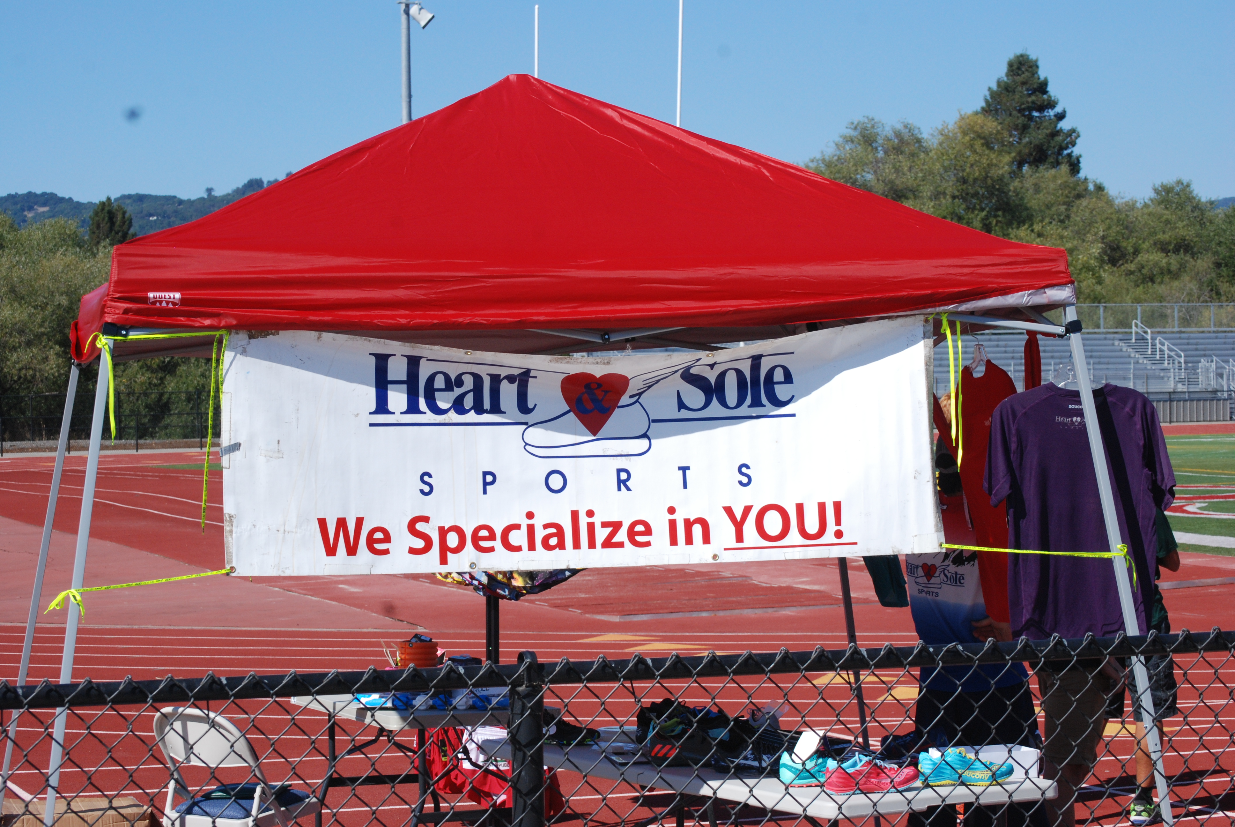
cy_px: 414
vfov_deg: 16.6
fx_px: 2834
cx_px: 618
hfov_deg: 24.6
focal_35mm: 82
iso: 400
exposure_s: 1/640
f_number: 13
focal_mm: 55
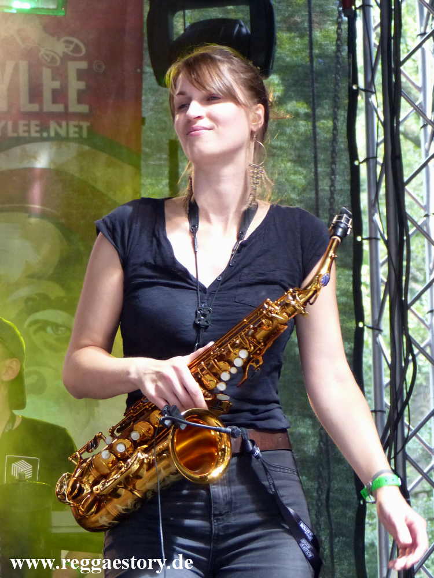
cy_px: 289
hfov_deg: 12.8
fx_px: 1939
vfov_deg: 17.0
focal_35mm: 116
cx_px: 217
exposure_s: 1/160
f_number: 2.8
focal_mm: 20.9
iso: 400
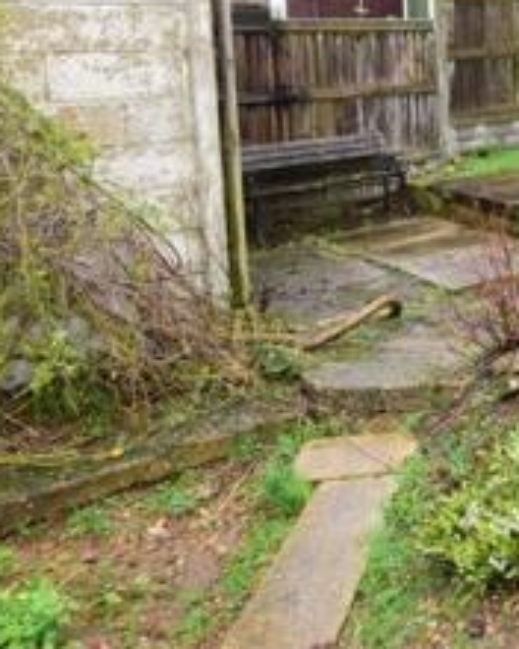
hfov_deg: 26.6
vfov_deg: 41.1
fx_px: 806
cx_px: 761
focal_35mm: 42
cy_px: 90
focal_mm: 10
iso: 400
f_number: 7.1
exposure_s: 1/40
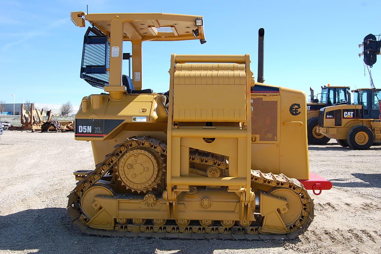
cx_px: 190
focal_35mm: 40
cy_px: 126
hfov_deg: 48.5
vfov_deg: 33.3
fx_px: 423
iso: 200
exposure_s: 1/250
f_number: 8
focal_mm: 26
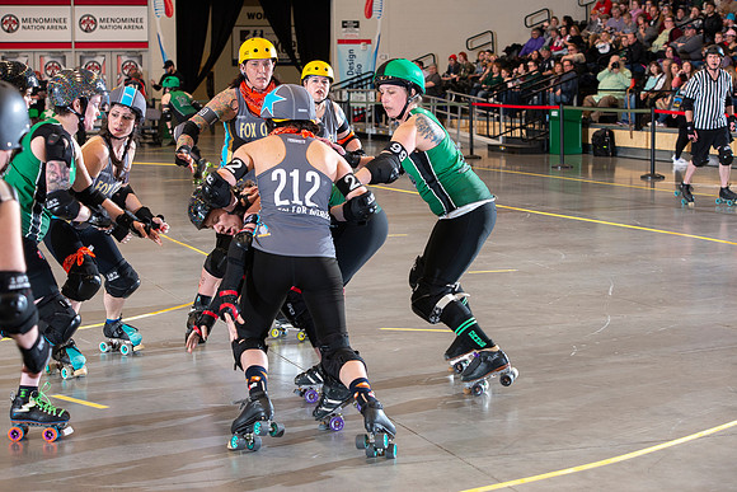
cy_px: 246
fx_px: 1761
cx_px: 368
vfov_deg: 15.9
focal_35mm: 86
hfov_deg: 23.6
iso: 640
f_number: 5.6
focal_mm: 86
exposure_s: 1/160
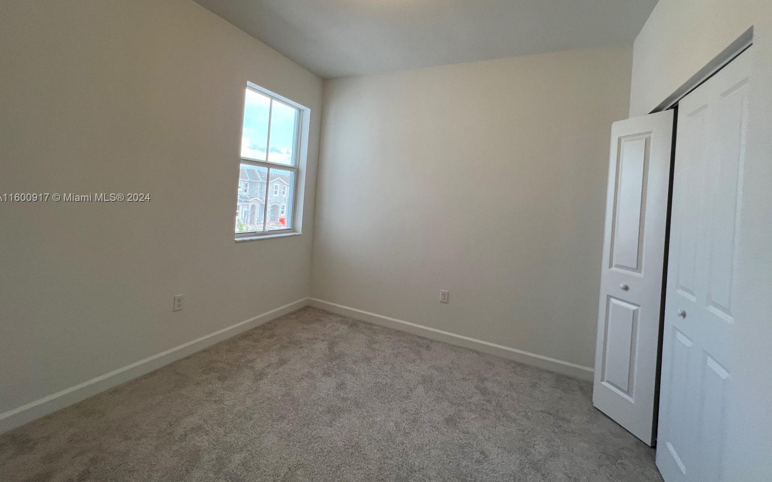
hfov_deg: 105.3
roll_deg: -4.7
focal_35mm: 14
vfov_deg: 77.9
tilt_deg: -0.1
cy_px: 198
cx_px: 386
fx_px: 295
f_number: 1.8
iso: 80
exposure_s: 1/120
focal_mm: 1.57
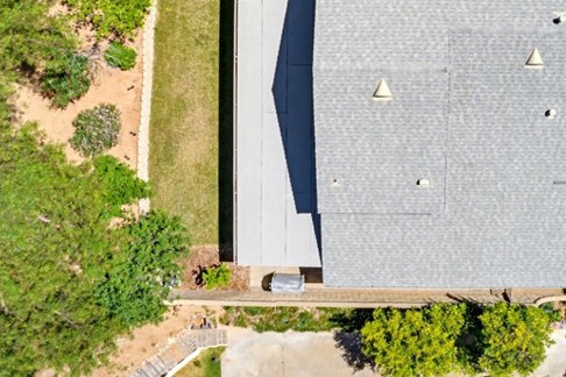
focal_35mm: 59
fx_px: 928
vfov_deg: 22.6
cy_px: 62
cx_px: 391
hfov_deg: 33.5
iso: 100
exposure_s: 1/50
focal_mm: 10.3
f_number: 11
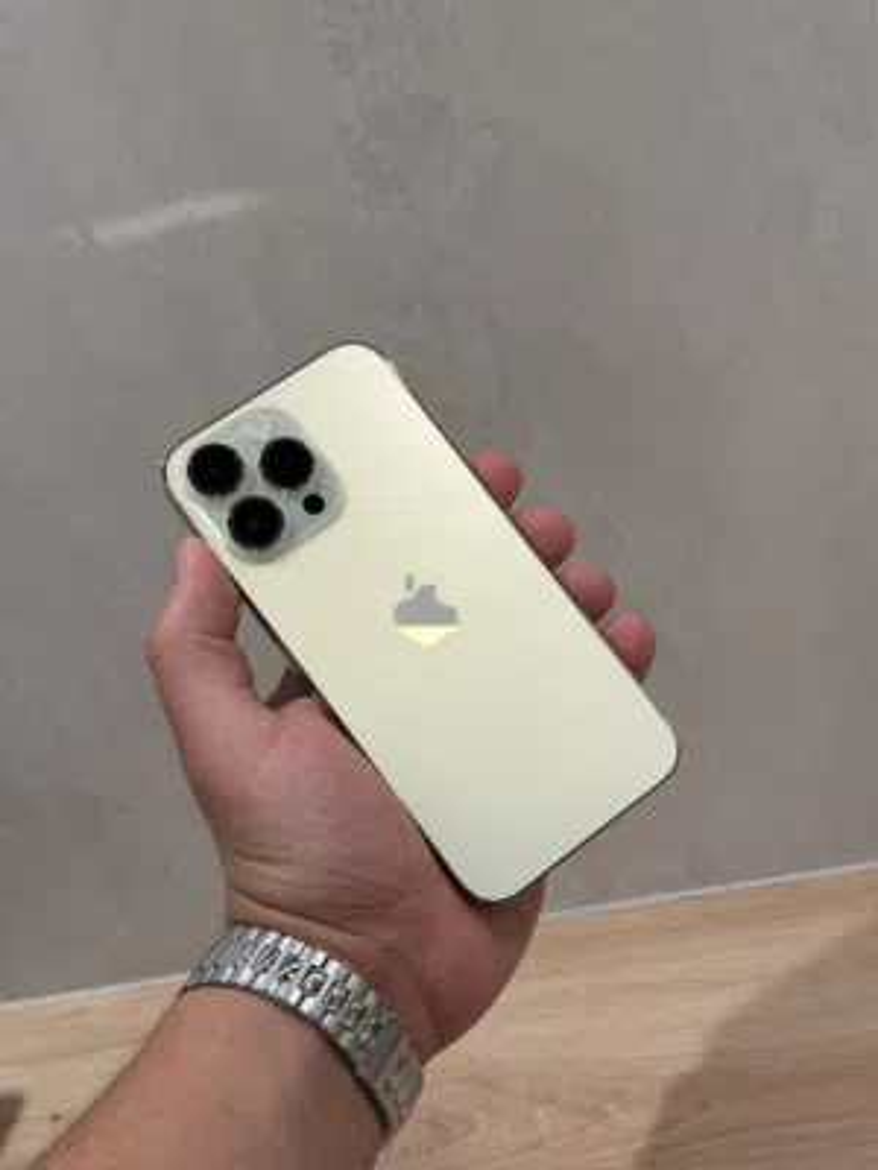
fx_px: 1623
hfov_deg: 30.3
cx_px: 439
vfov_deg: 39.7
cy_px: 585
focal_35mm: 48
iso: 50
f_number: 1.78
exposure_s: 1/121
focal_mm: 6.76
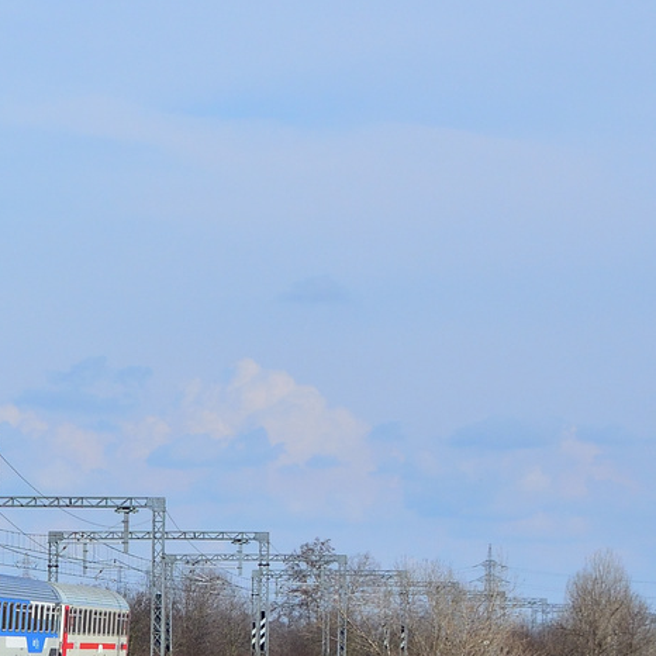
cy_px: 536
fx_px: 4052
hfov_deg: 8.9
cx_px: -436
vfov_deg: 9.2
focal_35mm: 189
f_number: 7.1
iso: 250
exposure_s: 1/800
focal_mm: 36
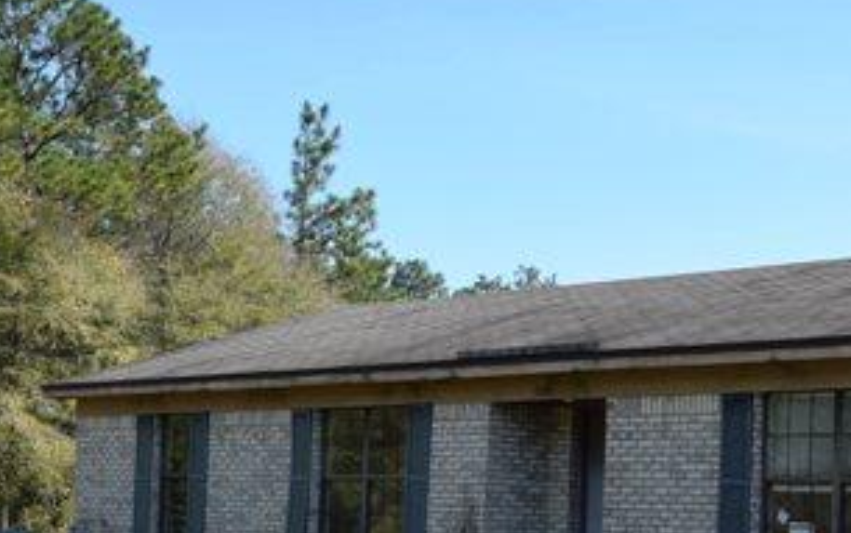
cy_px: 465
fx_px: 1787
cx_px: 826
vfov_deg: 16.8
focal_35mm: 77
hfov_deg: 25.6
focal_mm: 24
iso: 200
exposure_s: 1/320
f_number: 9
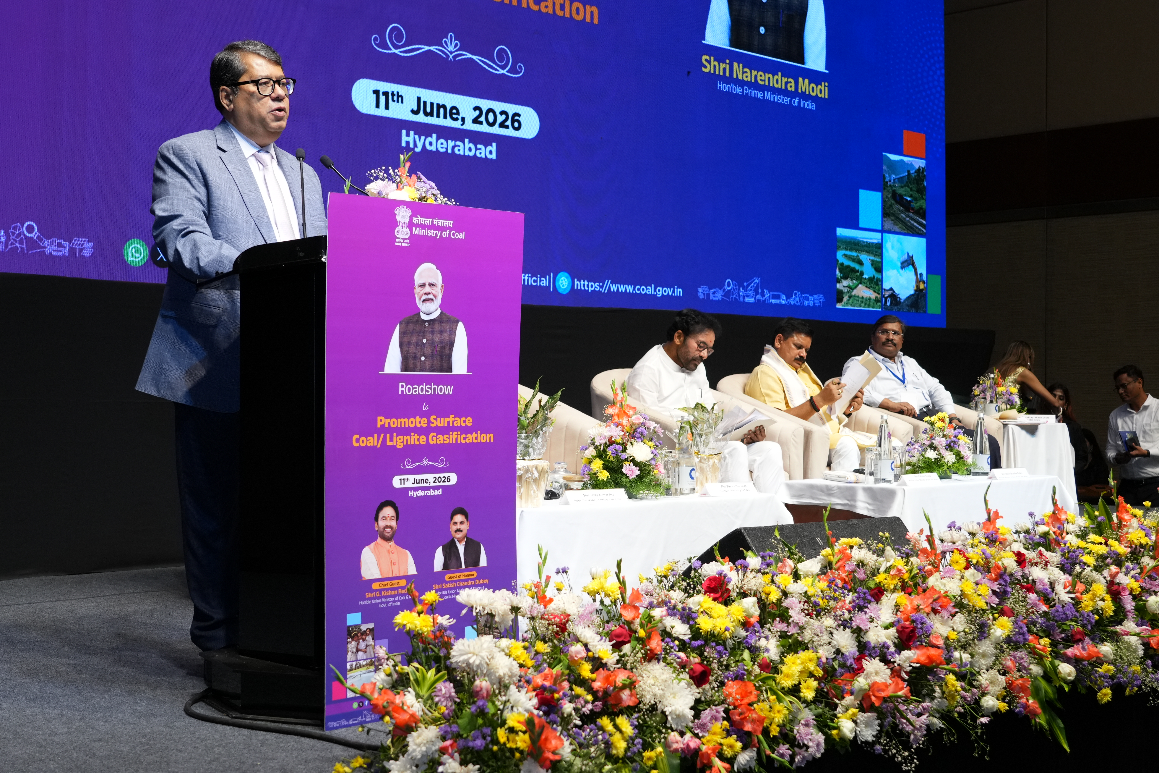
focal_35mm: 46
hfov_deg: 42.7
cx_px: 580
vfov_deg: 29.2
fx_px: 1481
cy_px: 386
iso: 800
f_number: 5
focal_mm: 31
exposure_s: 1/125
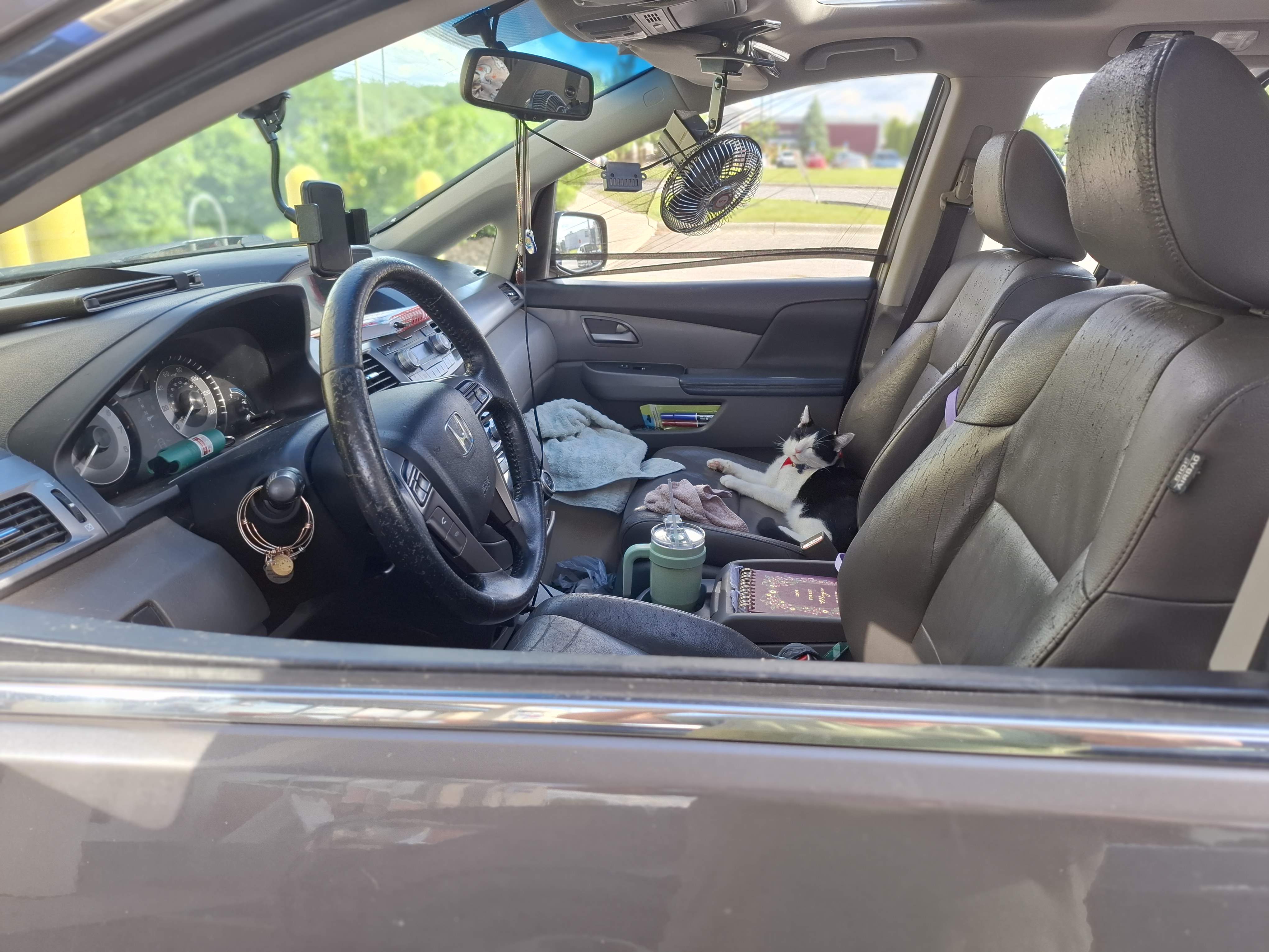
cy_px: 476
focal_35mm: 23
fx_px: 843
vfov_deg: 58.9
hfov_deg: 73.9
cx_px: 634
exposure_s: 1/209
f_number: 1.8
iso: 50
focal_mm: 5.54
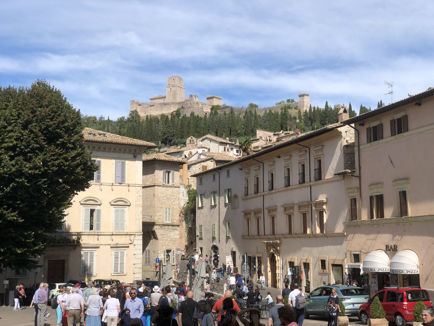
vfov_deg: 28.0
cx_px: 217
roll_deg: +0.7
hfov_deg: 36.8
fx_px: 652
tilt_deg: +7.8
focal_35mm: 52
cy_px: 163
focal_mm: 6
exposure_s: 1/1230
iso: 16
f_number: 2.4
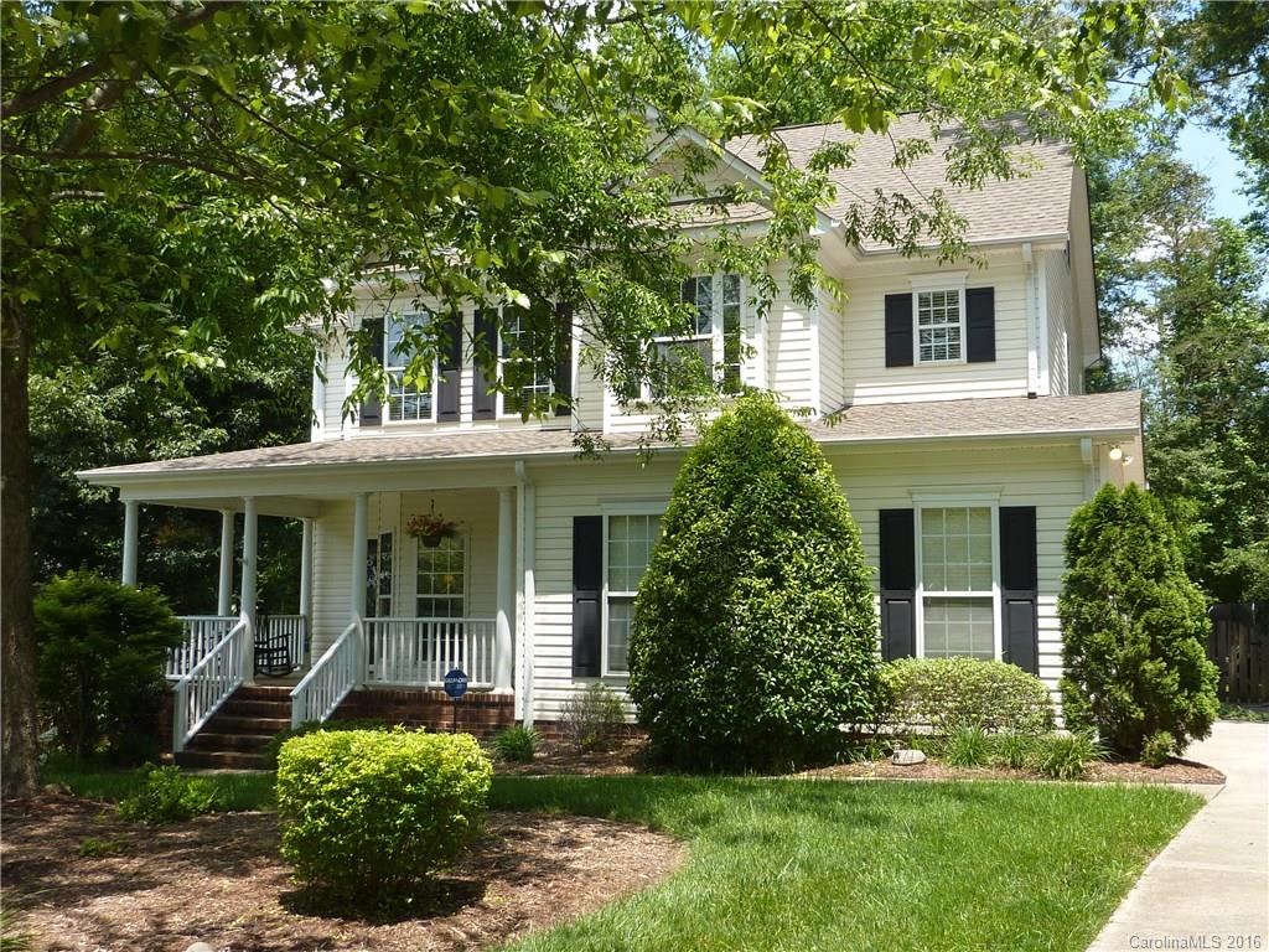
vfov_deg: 39.7
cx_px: 634
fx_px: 1320
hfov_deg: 51.4
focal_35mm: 36
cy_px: 476
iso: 80
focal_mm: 5
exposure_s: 1/320
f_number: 4
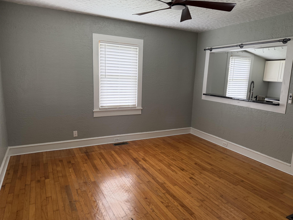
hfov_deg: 71.6
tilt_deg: -9.6
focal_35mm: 24
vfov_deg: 56.8
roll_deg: -2.1
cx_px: 146
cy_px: 110
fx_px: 203
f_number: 1.78
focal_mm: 6.76
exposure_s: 1/73
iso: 200
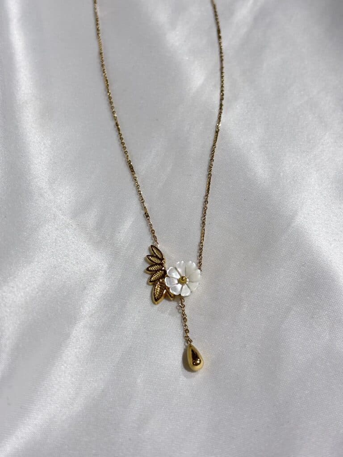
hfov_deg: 28.0
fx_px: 687
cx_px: 172
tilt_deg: -57.6
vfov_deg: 36.8
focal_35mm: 52
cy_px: 228
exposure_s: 1/172
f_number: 1.6
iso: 32
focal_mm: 5.96
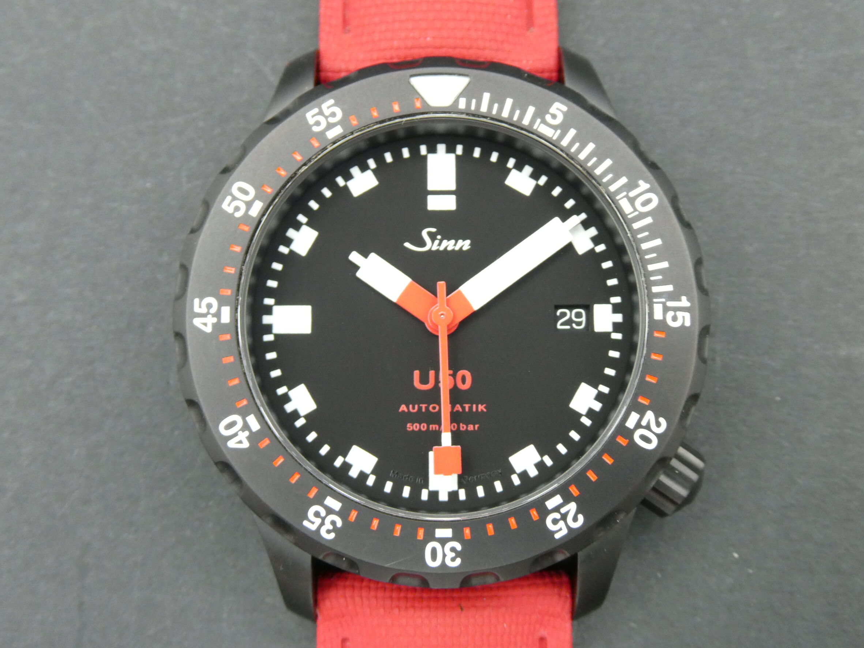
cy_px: 331
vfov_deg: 28.6
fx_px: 1273
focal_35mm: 51
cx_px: 404
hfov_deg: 37.5
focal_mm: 8.4
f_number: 4
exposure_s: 1/80
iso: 500
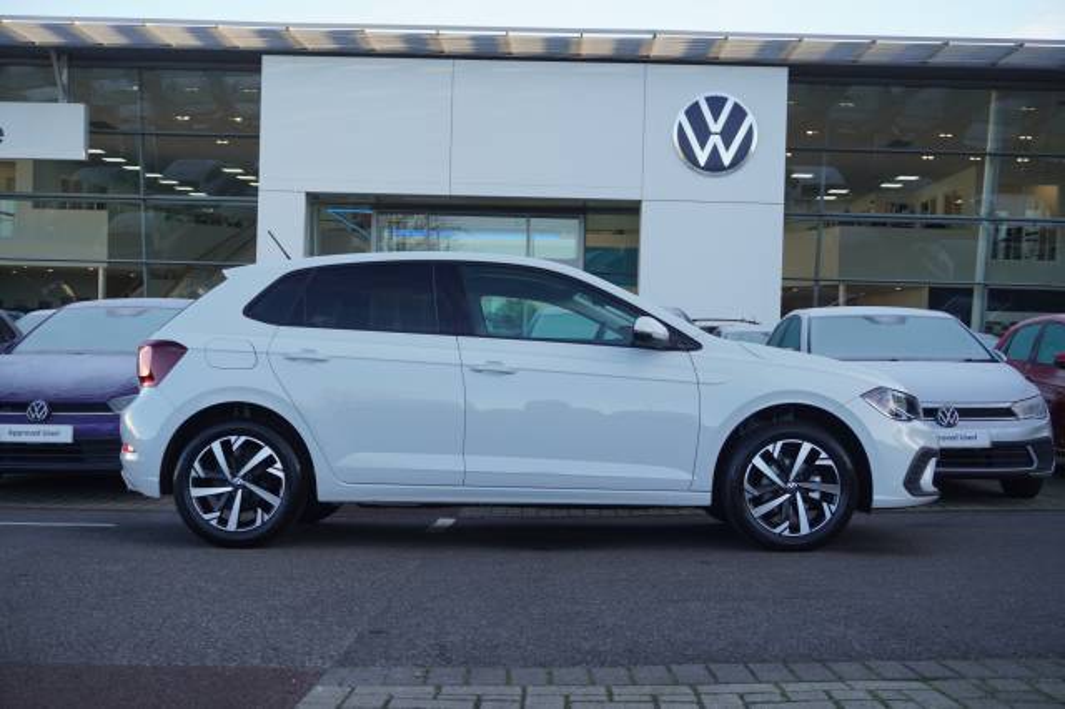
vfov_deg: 30.8
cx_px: 532
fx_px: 1286
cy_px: 354
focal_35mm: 44
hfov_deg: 45.0
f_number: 5
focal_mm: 29
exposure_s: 1/80
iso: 100
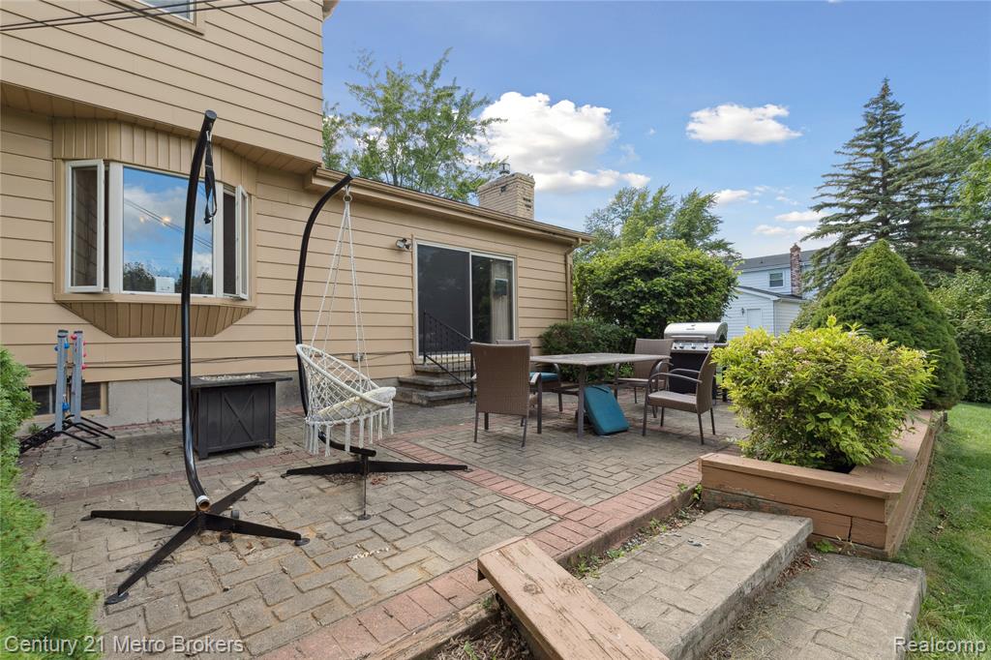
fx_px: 413
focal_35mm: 15
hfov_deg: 100.4
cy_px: 330
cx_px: 496
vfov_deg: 77.3
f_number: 8
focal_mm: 10
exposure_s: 1/125
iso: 100
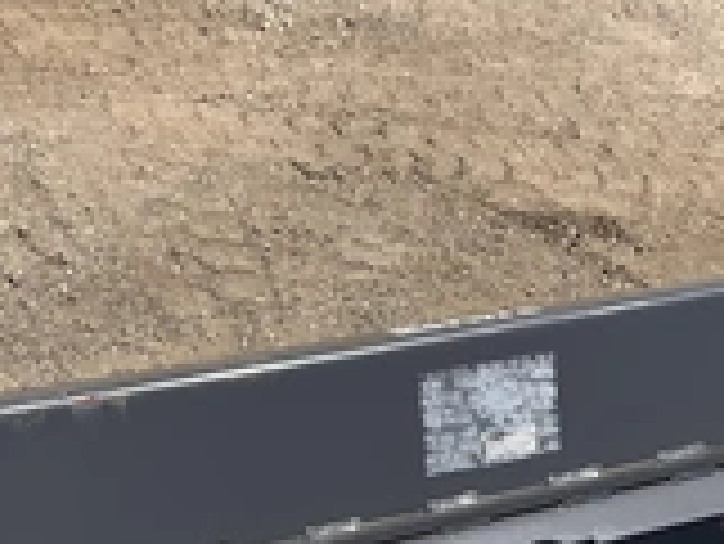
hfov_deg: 27.0
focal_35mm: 72
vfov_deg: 19.7
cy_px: 575
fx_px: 1507
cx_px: 333
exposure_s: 1/1534
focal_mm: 3
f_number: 1.8
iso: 25
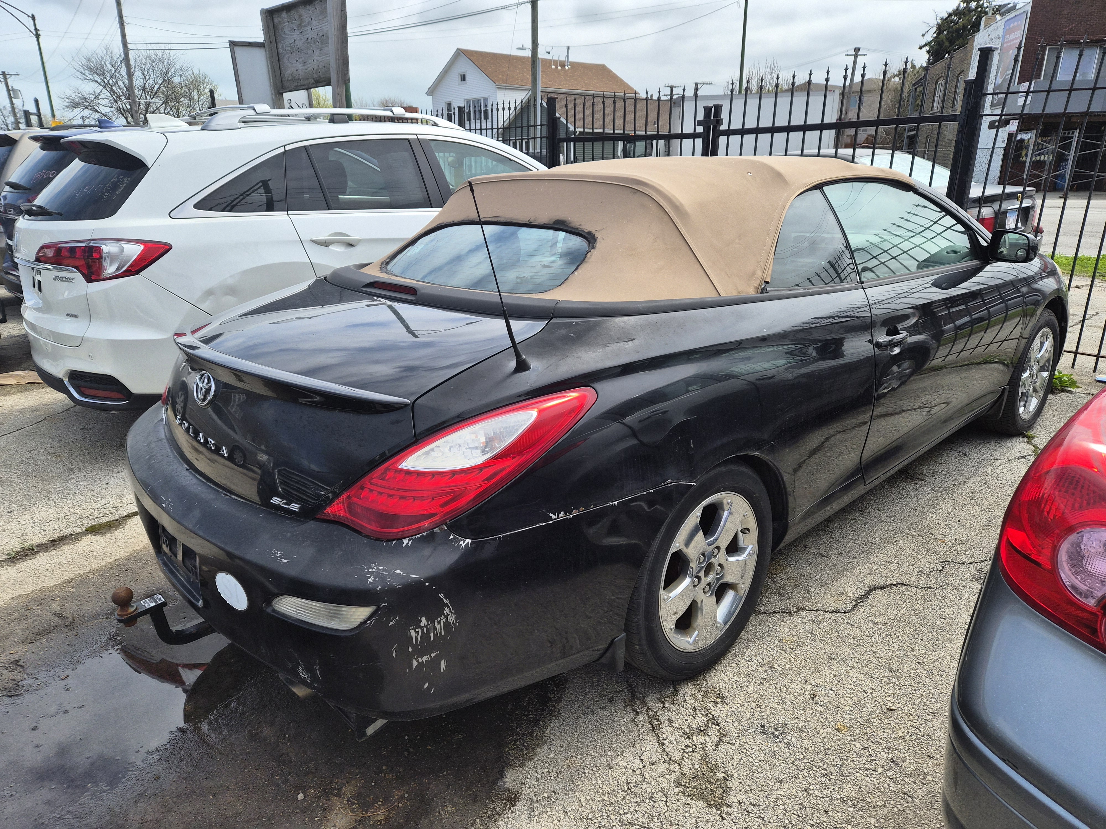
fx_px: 735
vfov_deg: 58.9
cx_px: 553
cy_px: 414
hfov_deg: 73.9
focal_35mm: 23
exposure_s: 1/5120
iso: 80
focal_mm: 5.4
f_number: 1.8
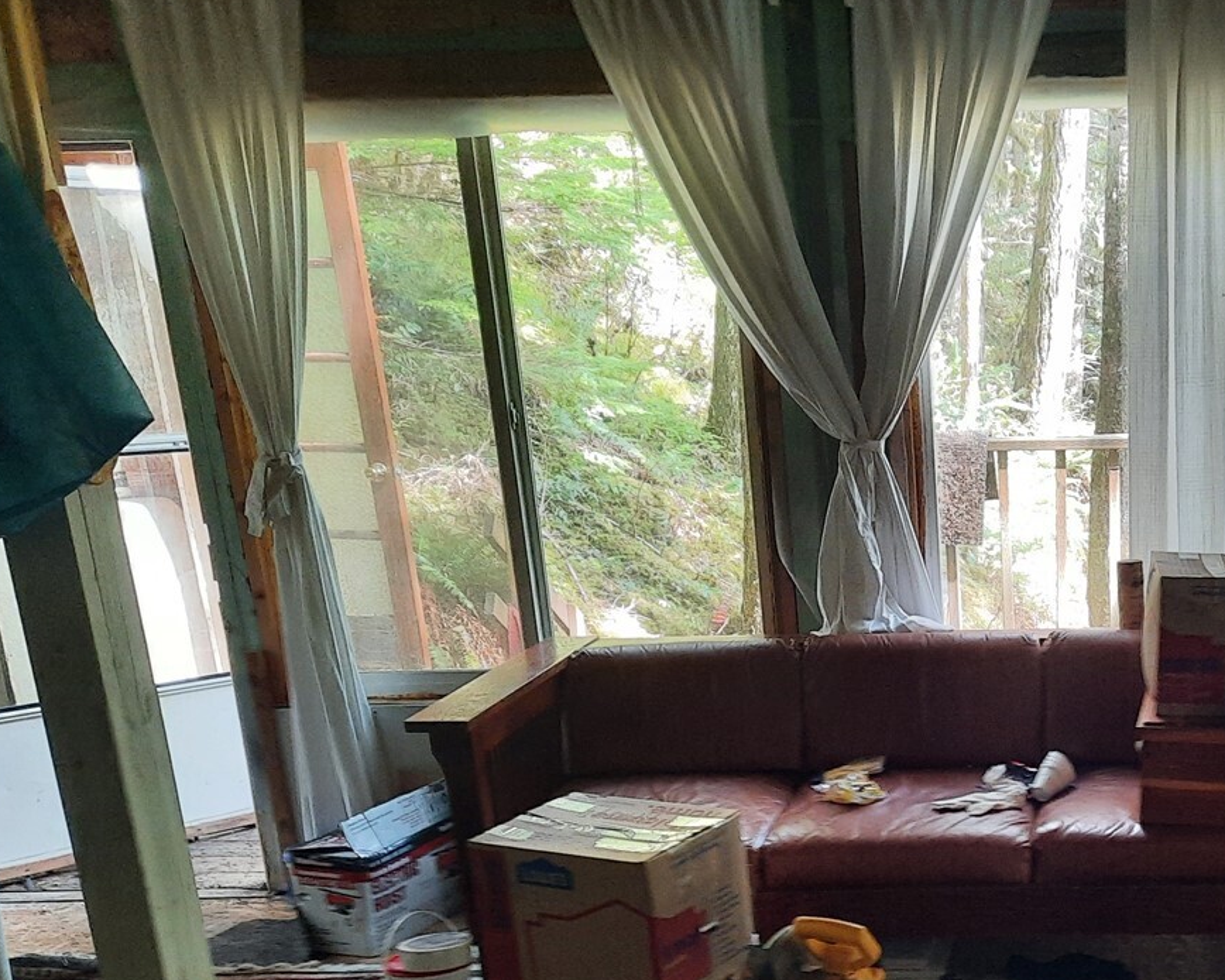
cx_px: 1043
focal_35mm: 45
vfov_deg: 32.4
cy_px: 808
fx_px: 1631
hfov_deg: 39.0
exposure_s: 1/40
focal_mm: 4.6
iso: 320
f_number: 2
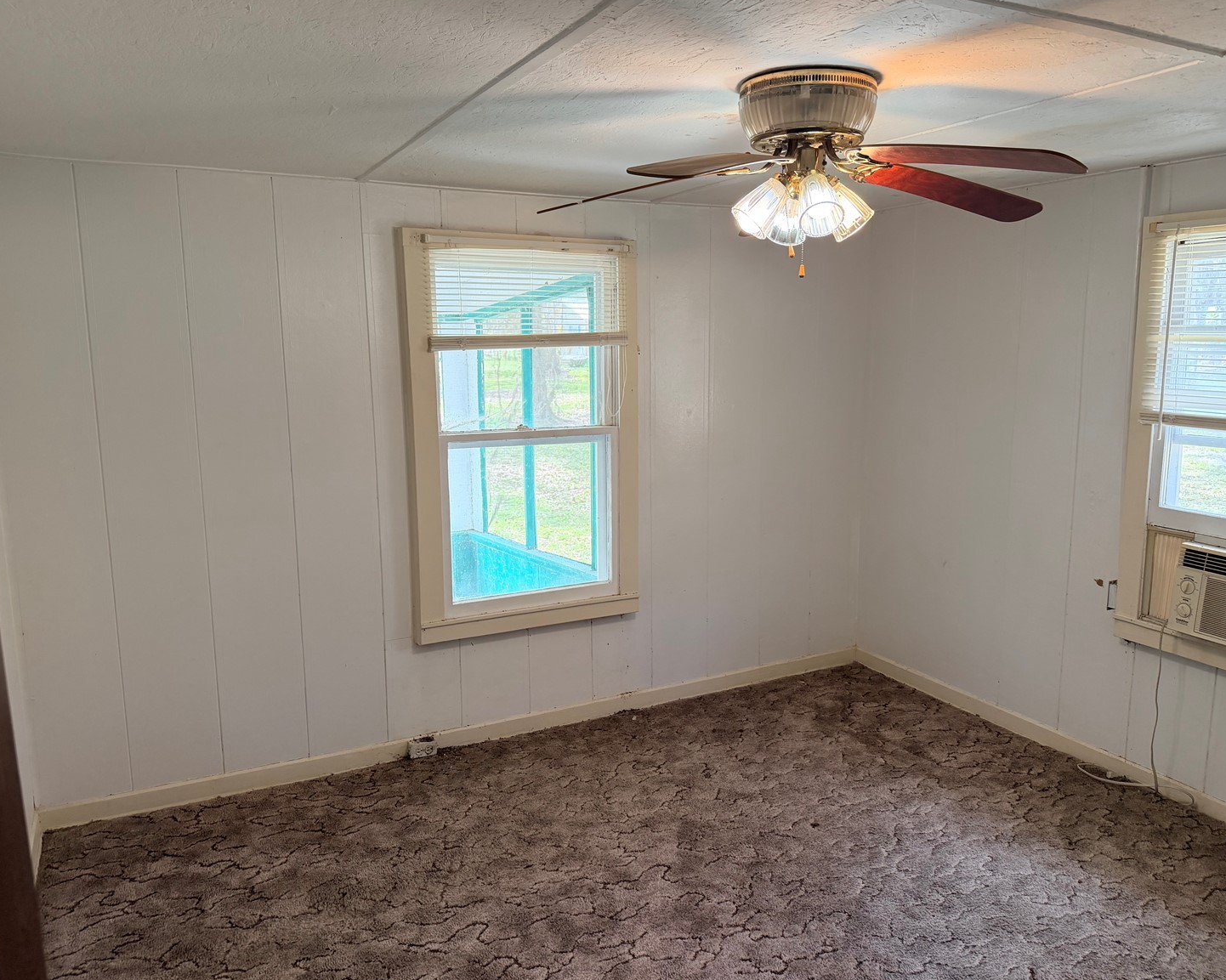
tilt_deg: -9.2
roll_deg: +1.4
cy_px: 494
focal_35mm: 26
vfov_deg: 54.9
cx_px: 633
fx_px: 943
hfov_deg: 66.0
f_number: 1.78
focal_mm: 6.76
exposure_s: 1/183
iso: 200
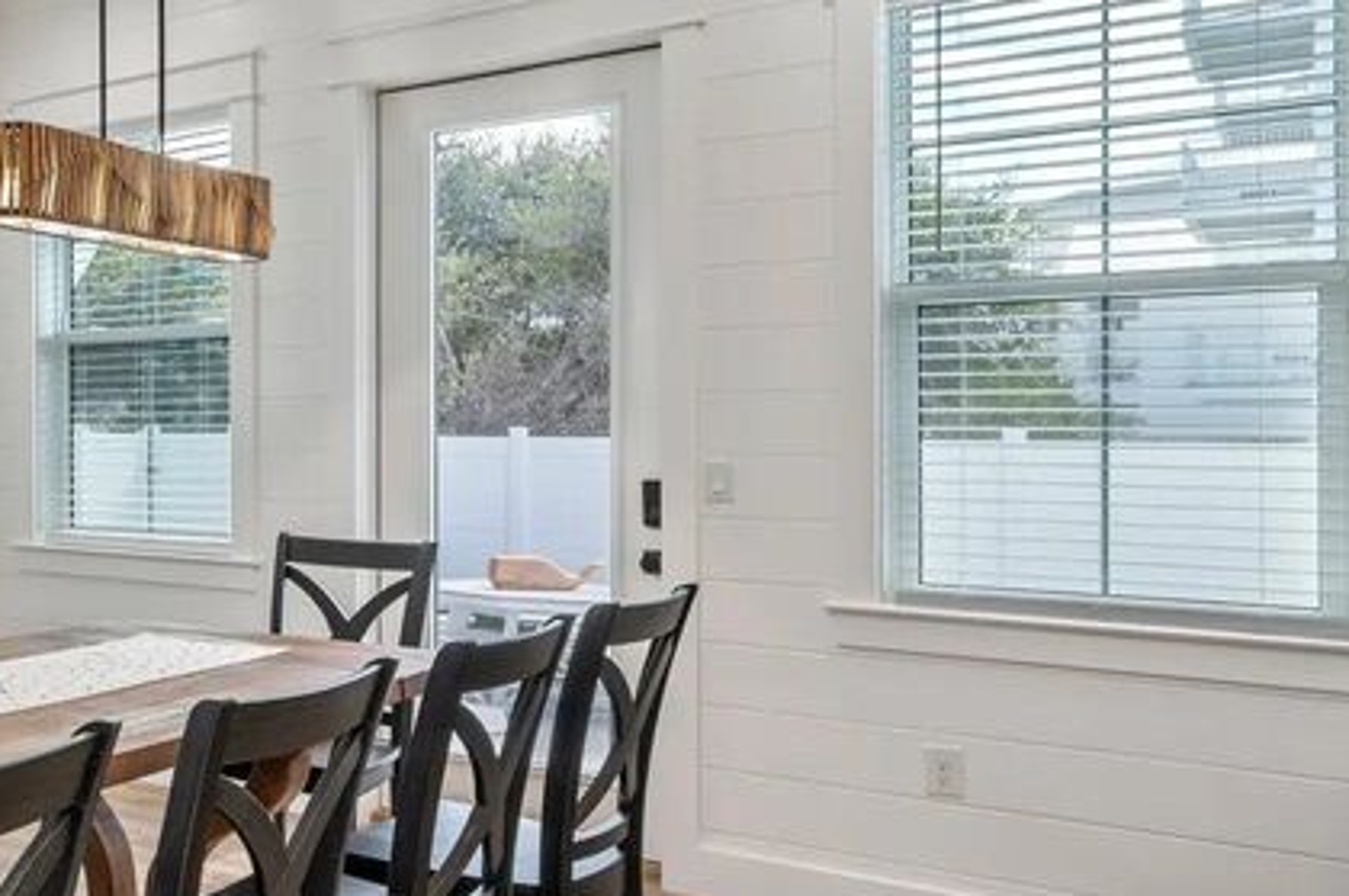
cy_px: 426
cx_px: -186
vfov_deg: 34.1
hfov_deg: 39.2
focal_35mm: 39
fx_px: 1460
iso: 250
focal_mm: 16
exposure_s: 1/30
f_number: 8
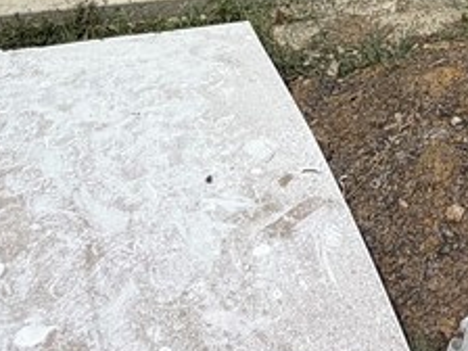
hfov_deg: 29.9
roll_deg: -0.1
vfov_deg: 18.0
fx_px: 865
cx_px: 341
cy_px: -290
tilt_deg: -2.6
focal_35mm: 64
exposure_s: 1/770
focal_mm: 2.22
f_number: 2.2
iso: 20
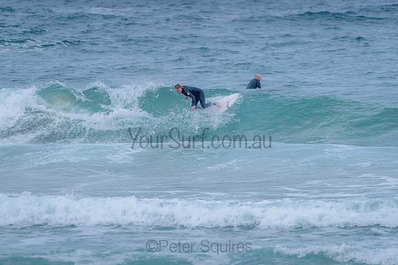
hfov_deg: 3.4
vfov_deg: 2.2
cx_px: 200
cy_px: 103
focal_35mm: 613
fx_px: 6776
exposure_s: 1/2000
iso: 2500
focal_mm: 500
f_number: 5.6
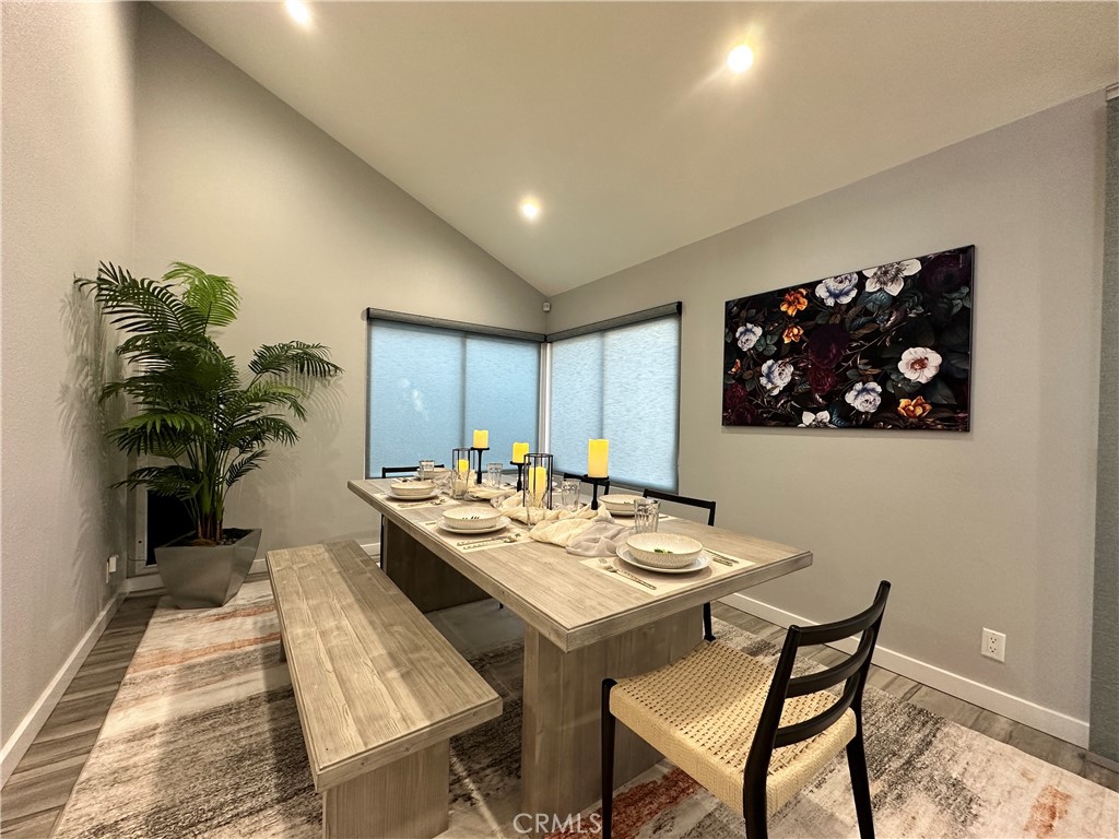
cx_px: 560
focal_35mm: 14
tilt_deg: +0.2
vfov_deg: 85.7
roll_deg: -1.4
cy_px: 420
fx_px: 453
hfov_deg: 102.1
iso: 160
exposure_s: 1/60
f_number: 2.2
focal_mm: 2.22
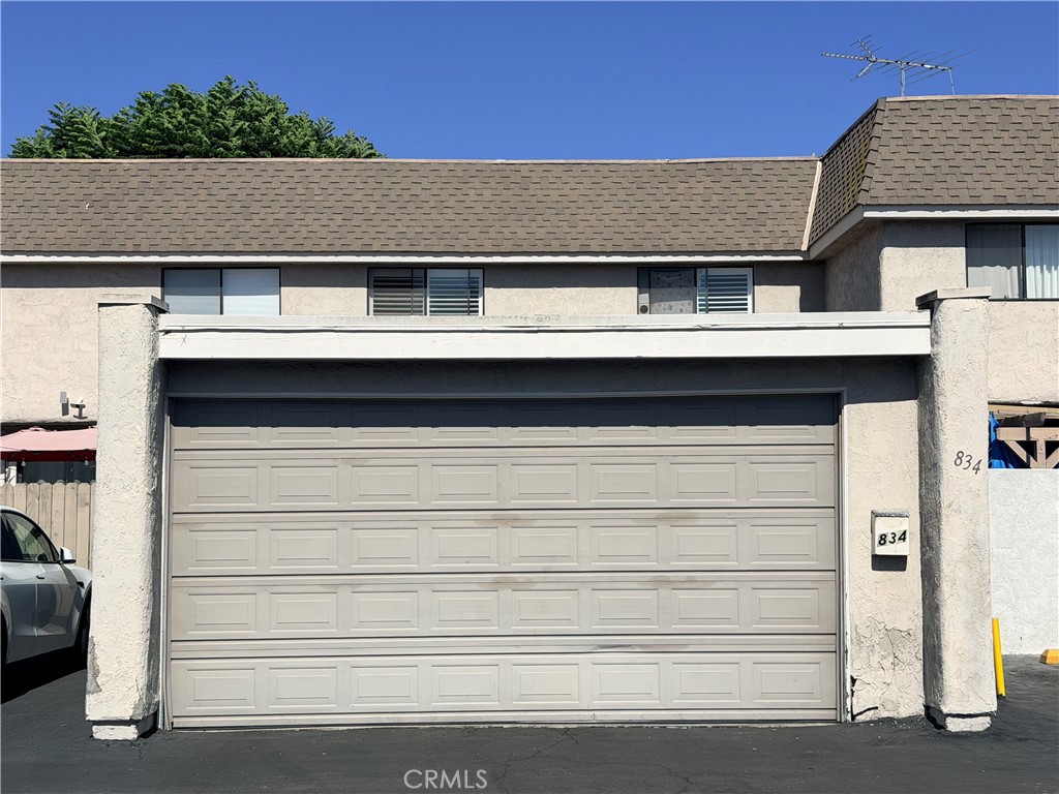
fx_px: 1468
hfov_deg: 39.7
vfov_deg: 30.3
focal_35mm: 48
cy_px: 397
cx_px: 530
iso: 64
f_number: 1.78
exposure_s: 1/11364
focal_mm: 6.76
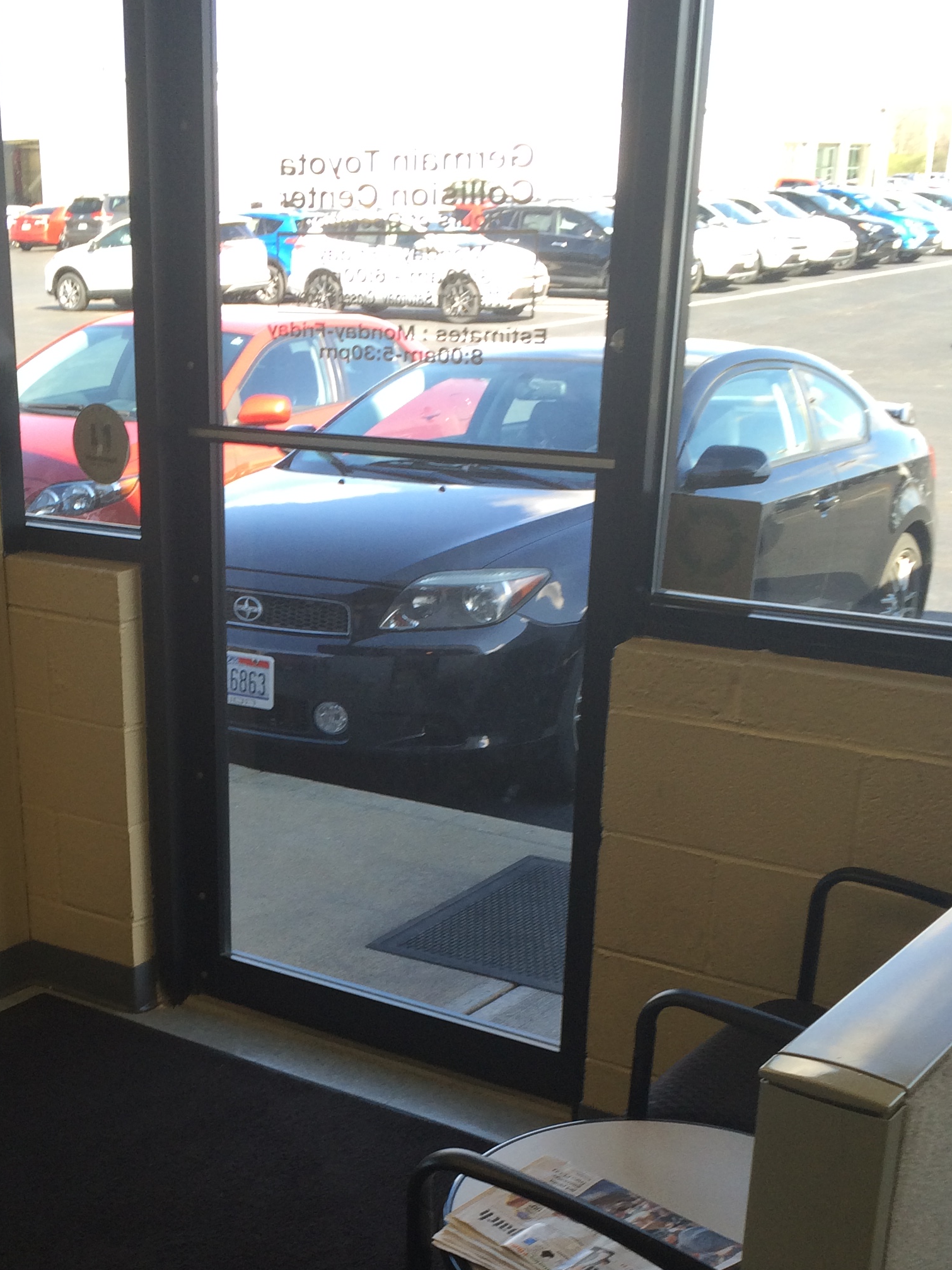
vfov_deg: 39.4
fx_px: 1724
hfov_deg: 30.4
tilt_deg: -24.7
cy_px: 938
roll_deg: +1.9
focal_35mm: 47
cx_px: 250
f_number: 2.2
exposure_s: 1/120
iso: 40
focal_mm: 4.15
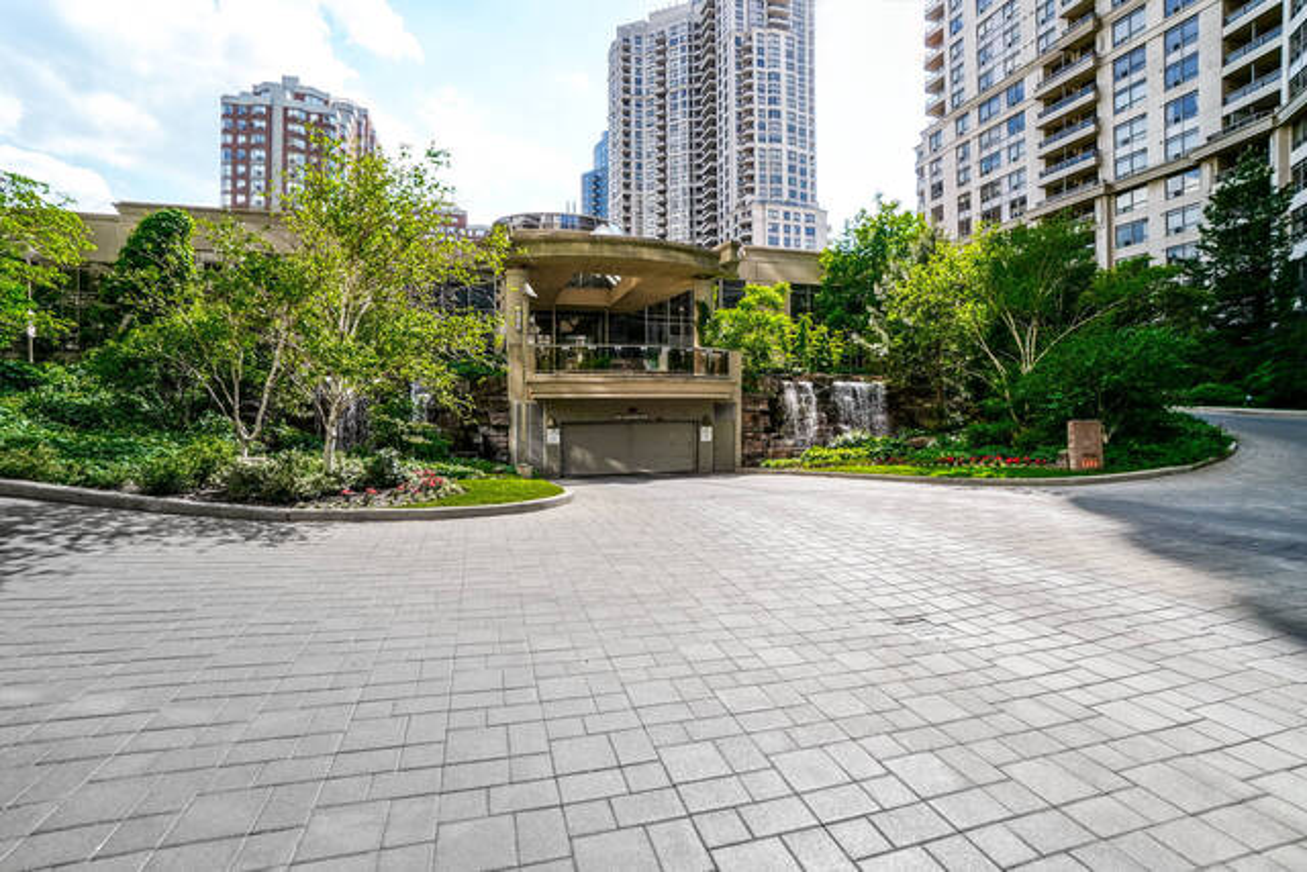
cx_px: 654
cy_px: 436
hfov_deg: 100.4
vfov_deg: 77.4
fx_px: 545
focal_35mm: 15
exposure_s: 1/800
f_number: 7.1
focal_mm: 10
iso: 500
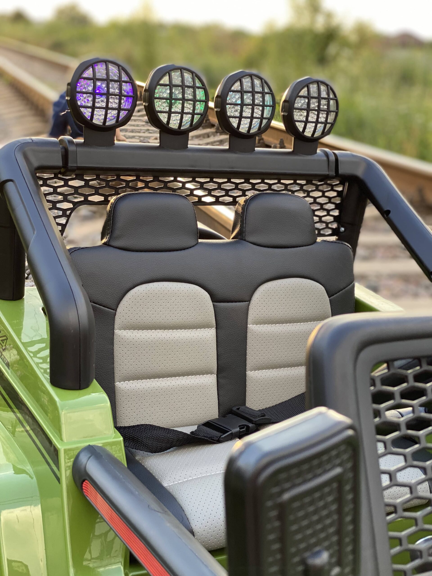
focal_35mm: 52
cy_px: 288
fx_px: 865
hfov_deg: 28.0
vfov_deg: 36.8
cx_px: 216
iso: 50
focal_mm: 6
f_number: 2
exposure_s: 1/122
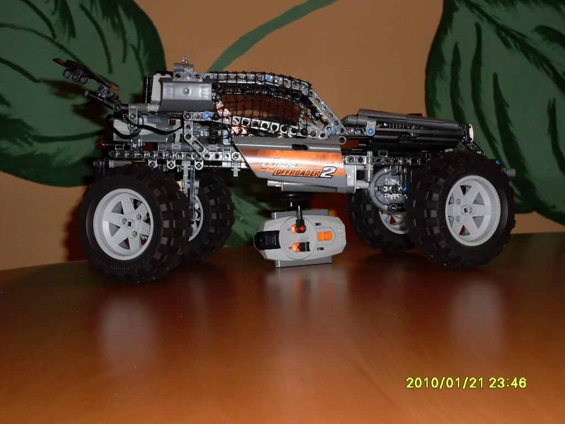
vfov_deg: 20.7
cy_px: 212
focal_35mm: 71
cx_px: 282
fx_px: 1159
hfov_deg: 27.4
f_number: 3.7
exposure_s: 1/45
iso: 100
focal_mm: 11.7
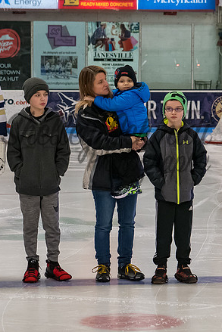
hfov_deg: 8.4
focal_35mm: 164
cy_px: 147
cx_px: 121
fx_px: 1516
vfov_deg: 12.5
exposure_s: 1/250
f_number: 4.5
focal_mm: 62
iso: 2500
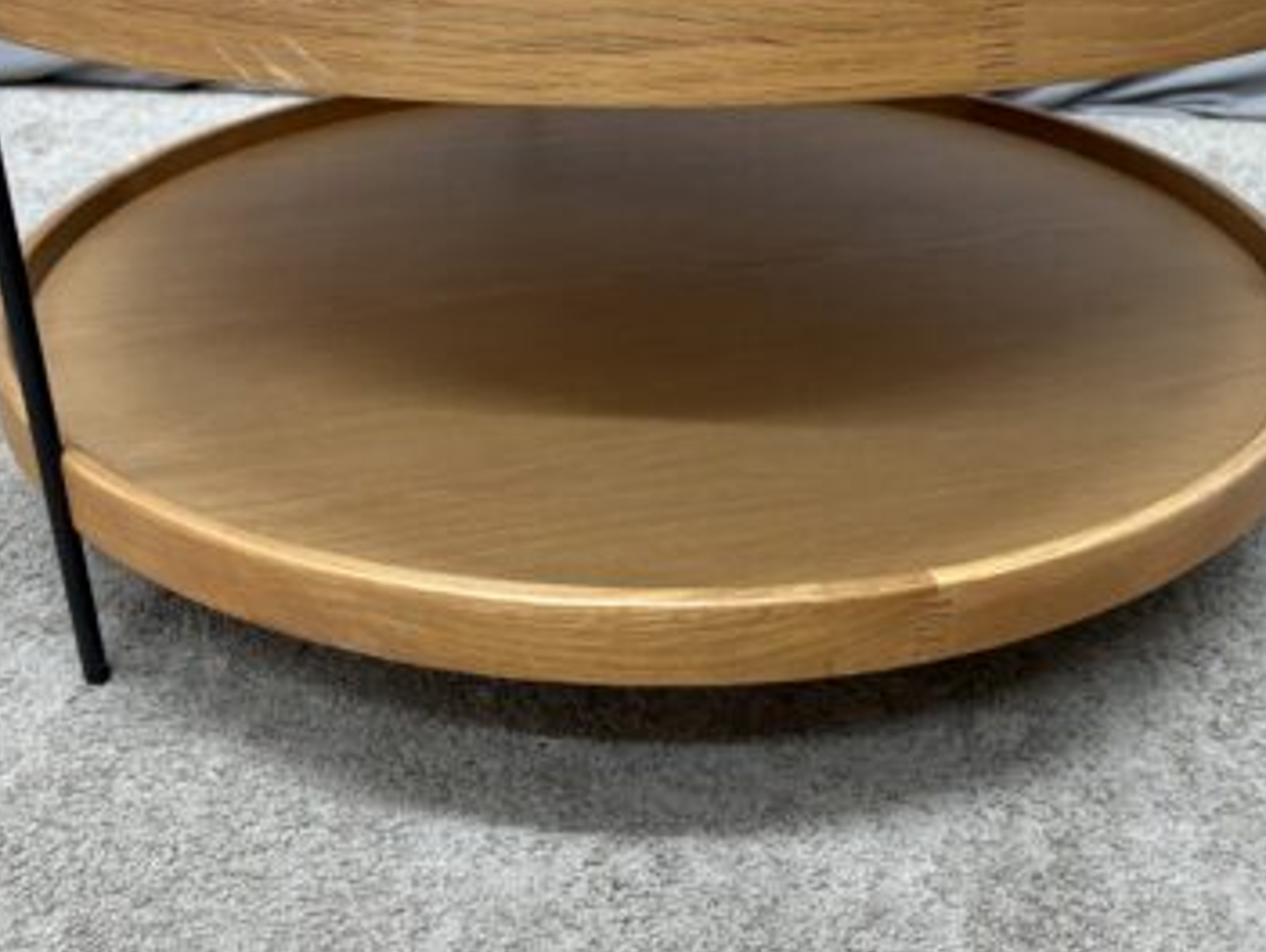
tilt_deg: -25.4
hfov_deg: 50.1
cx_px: 628
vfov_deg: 38.2
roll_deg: +0.6
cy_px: 308
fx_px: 1355
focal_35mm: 37
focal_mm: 5.96
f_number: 1.6
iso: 250
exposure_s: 1/60
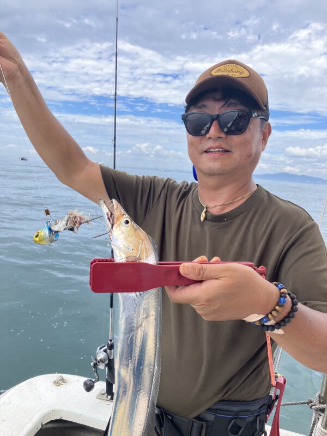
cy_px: 218
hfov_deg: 49.7
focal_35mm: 28
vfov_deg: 63.4
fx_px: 353
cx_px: 164
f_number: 1.8
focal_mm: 3.99
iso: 32
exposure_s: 1/1185
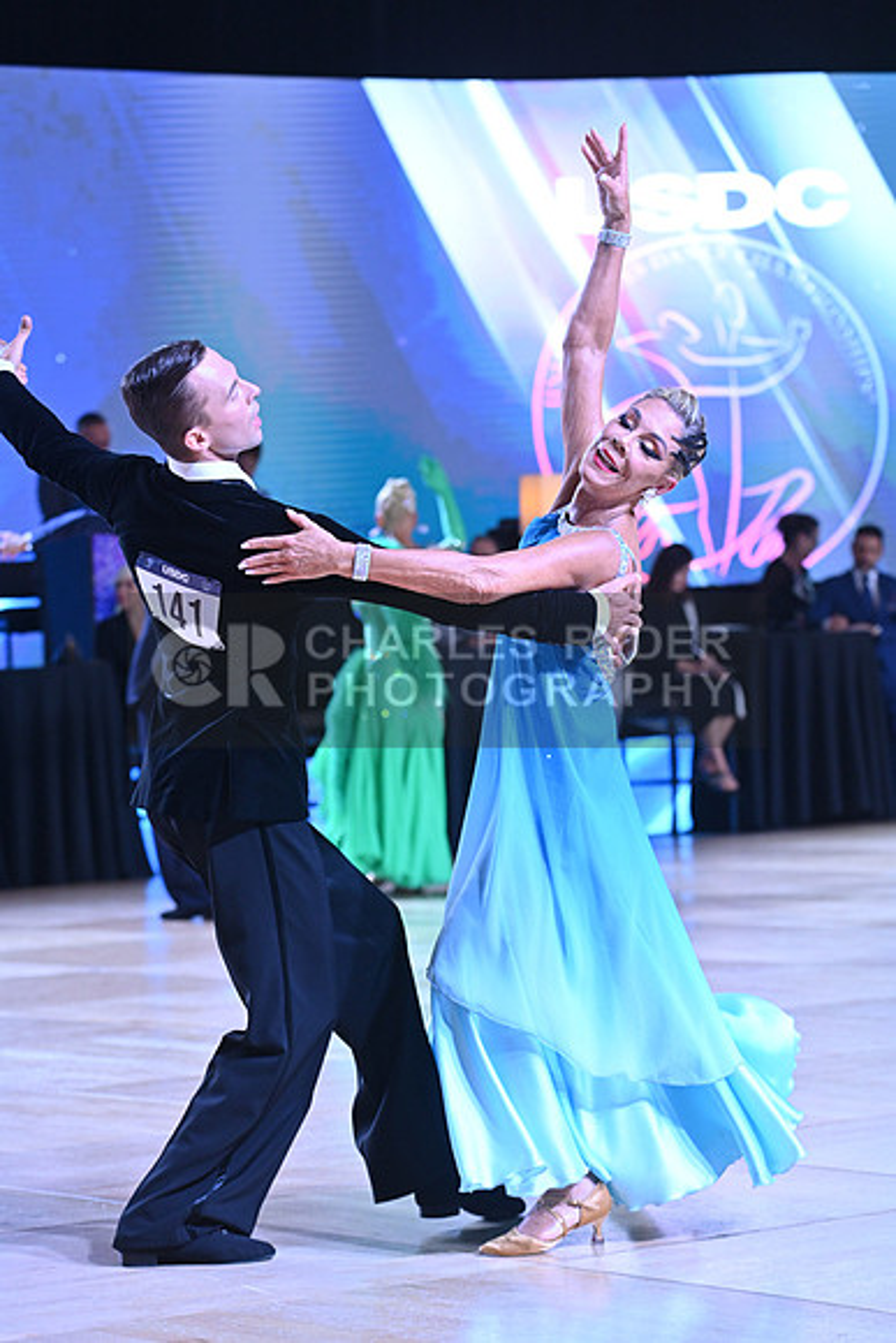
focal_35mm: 120
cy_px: 672
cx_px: 448
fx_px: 4477
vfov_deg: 17.1
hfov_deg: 11.4
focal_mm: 120
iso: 2000
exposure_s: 1/400
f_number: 5
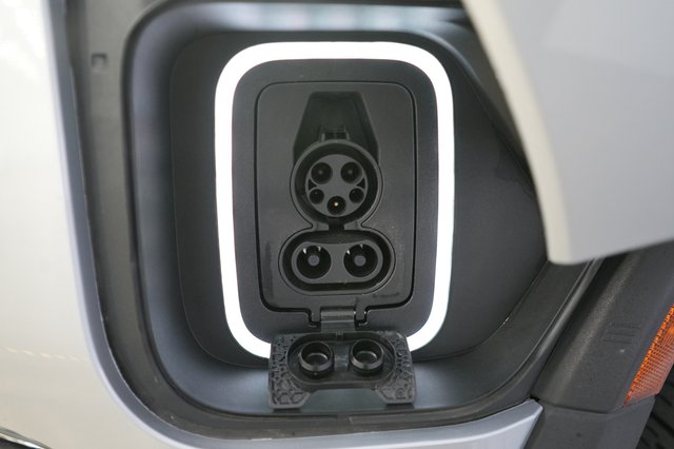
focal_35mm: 26
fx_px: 487
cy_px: 224
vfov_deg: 49.5
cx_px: 337
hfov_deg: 69.4
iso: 4000
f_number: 2.8
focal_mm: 26
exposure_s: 1/320
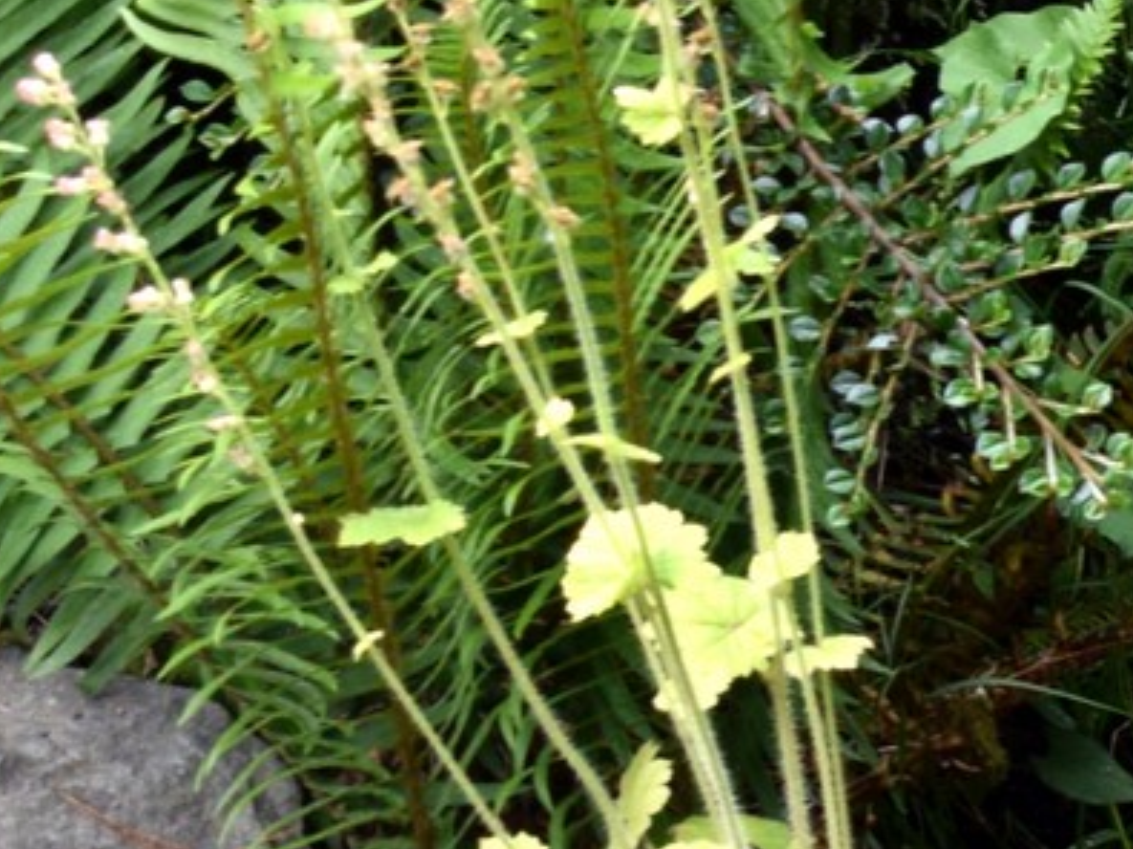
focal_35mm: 142
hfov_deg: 12.1
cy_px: 852
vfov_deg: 10.4
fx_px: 4646
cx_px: 2369
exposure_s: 1/160
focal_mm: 18
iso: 400
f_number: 6.3
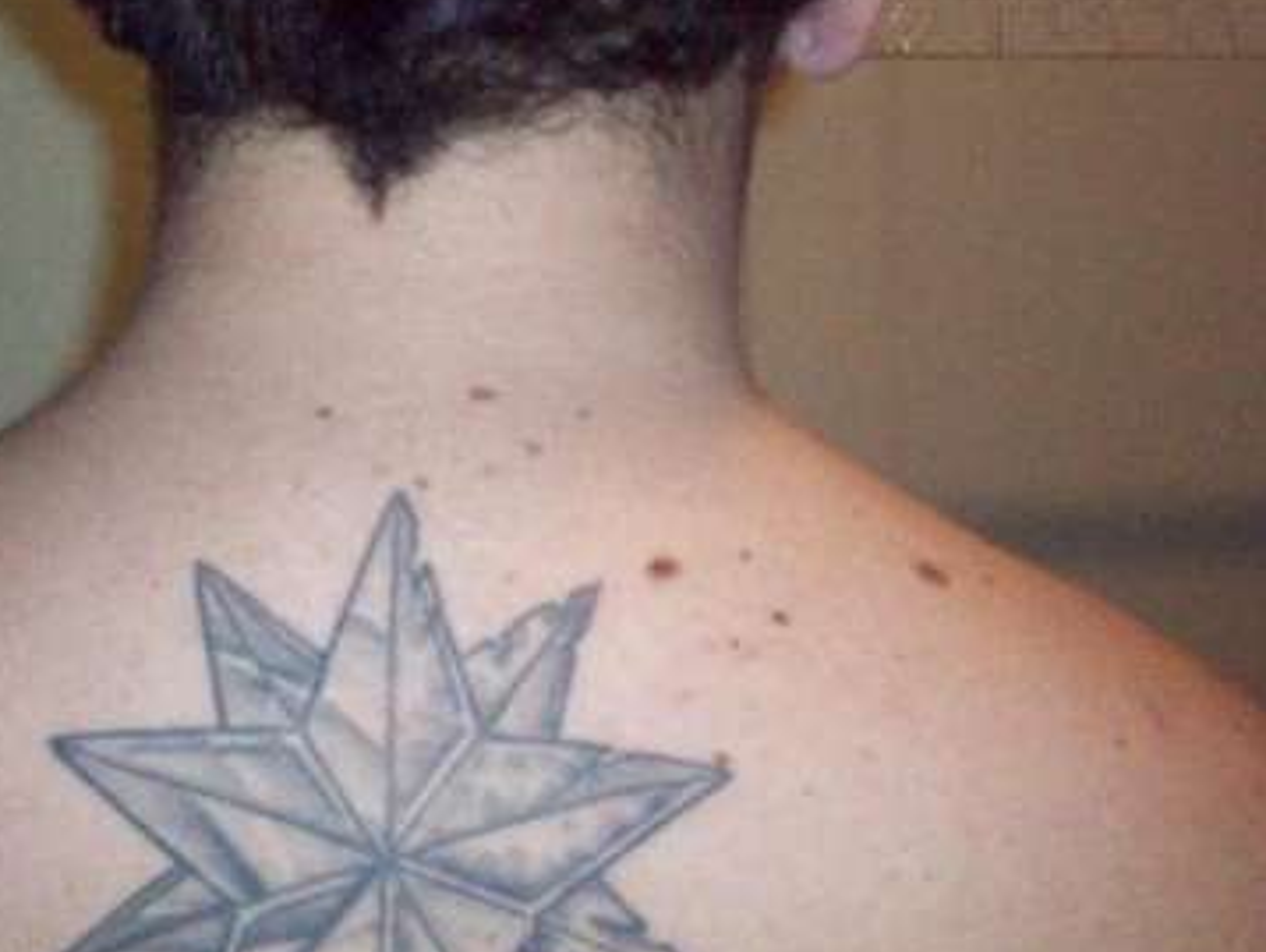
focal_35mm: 62
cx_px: 527
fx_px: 2269
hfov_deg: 31.1
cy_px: 432
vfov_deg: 23.7
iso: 800
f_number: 2.8
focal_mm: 6.2
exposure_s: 1/128
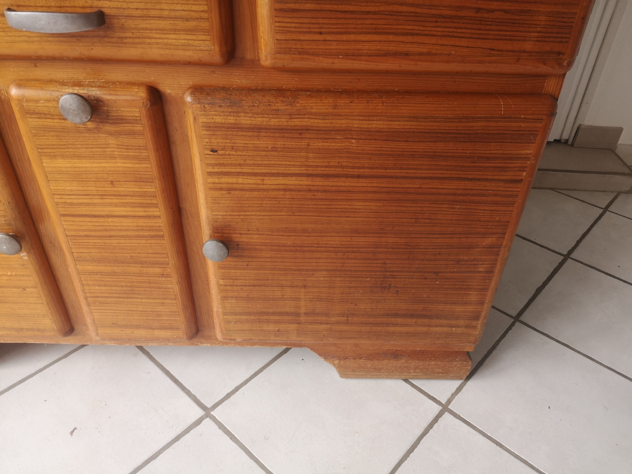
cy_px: 237
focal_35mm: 27
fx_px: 493
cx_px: 316
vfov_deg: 51.4
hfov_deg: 65.3
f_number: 1.8
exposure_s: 1/113
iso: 50
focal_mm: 3.95
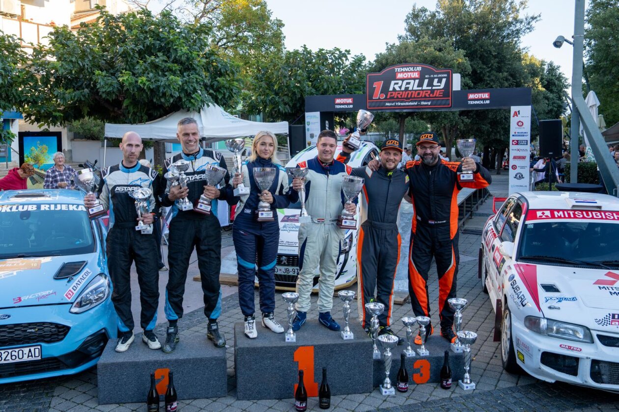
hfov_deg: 58.1
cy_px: 161
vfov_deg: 40.4
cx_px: 294
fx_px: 557
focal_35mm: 32
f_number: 4
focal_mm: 24
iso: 320
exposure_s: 1/320
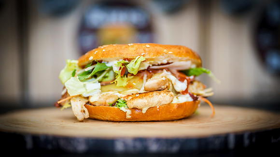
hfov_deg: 20.1
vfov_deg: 11.4
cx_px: 134
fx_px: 792
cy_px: 87
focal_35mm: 107
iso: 100
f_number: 1.8
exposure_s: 1/80
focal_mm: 85
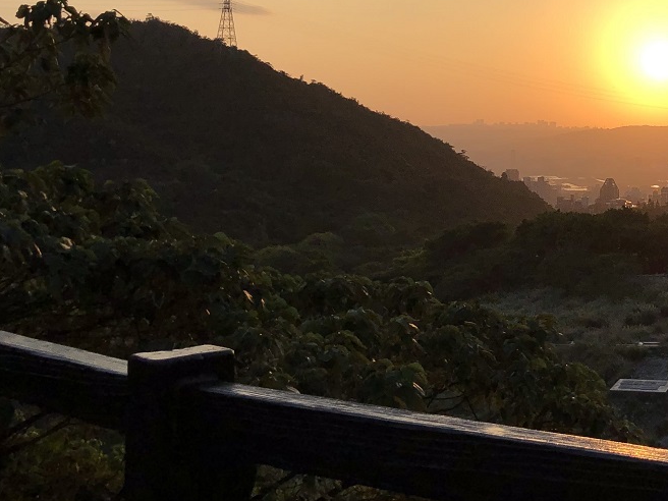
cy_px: 73
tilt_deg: +1.1
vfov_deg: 22.5
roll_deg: +0.1
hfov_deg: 28.1
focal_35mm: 64
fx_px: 1235
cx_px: 697
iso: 20
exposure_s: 1/1845
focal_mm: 3.99
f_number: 1.8
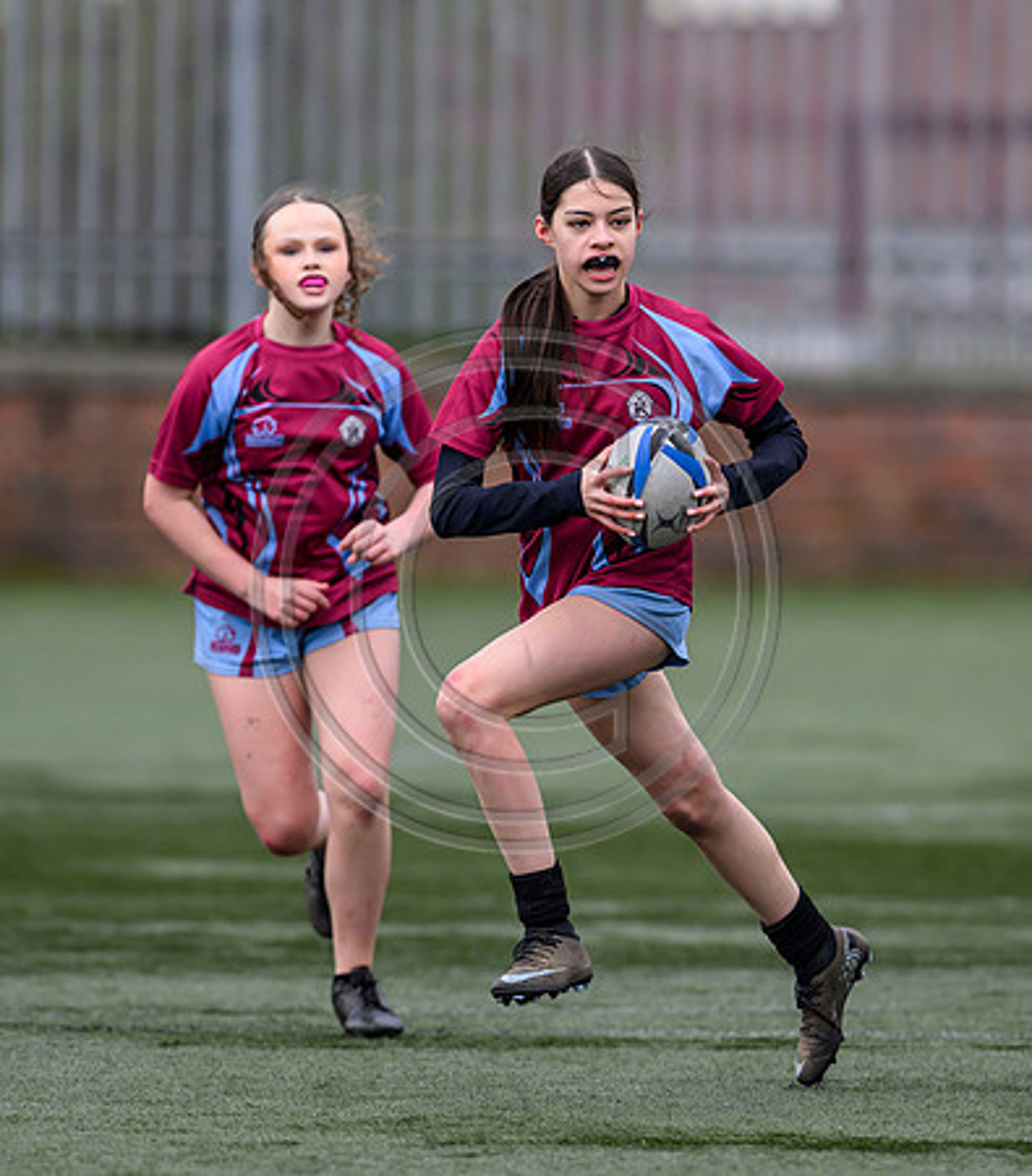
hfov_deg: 2.6
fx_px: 22542
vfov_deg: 3.0
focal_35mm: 624
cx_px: 695
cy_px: 559
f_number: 3.5
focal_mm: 400
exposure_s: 1/1250
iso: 500
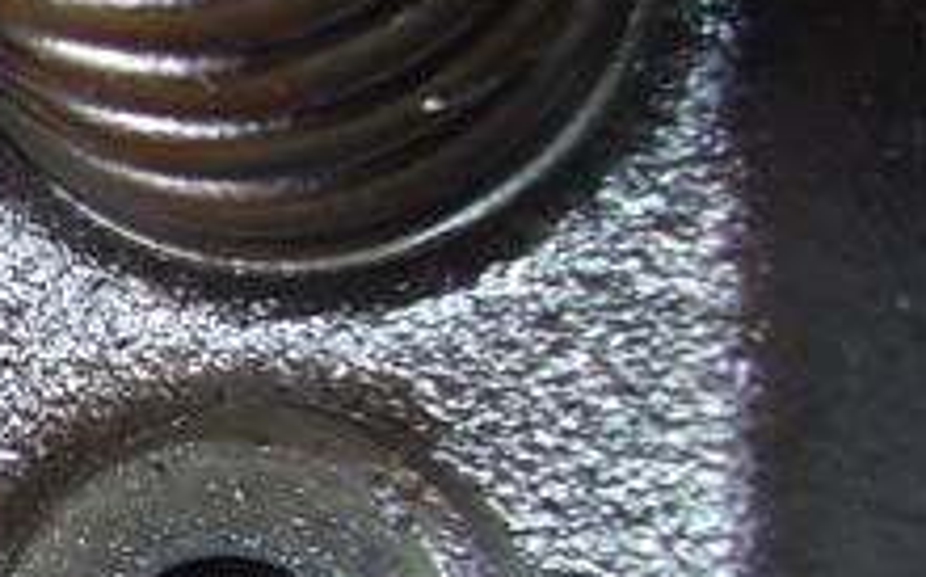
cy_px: 510
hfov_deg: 10.7
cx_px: -1145
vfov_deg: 7.5
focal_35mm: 173
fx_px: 4361
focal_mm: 5.8
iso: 100
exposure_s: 1/40
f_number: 2.6
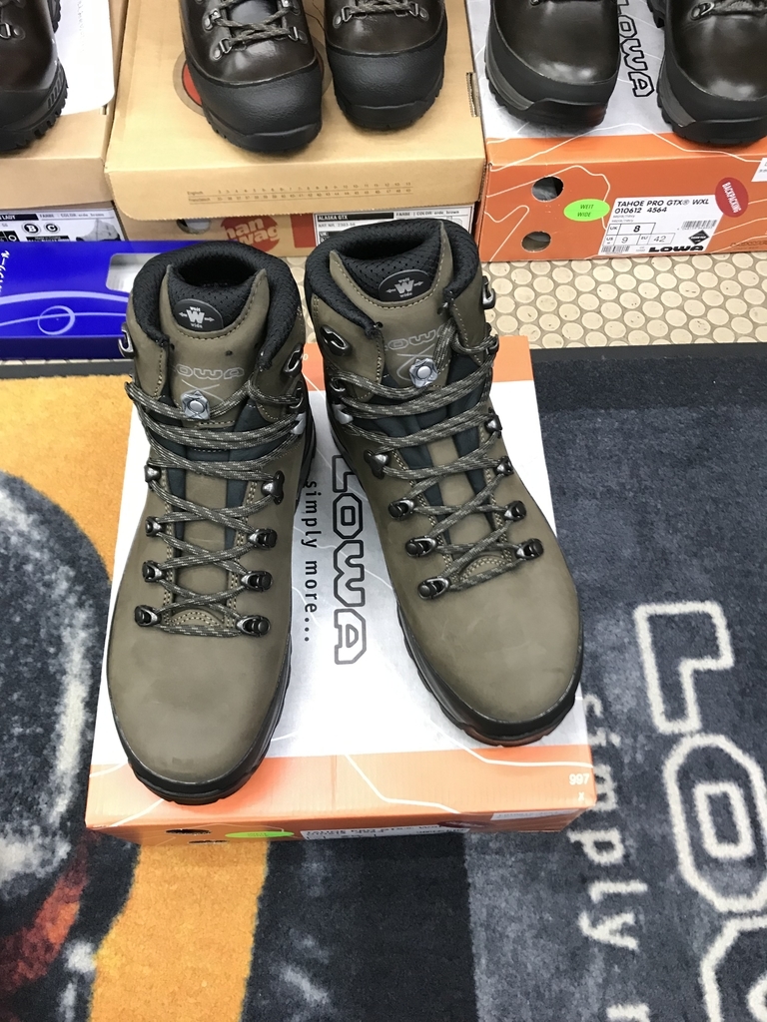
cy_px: 511
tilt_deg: -62.9
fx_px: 827
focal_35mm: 28
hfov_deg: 49.7
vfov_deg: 63.4
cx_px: 384
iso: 80
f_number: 1.8
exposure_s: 1/17
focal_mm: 3.99
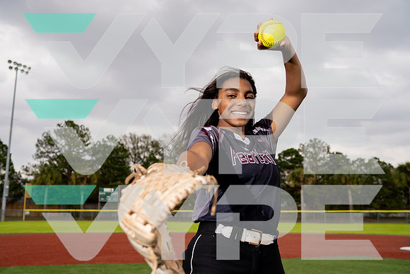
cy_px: 137
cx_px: 205
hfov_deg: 54.4
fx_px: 399
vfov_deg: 37.9
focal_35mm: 35
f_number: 4
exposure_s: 1/250
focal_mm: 35
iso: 100
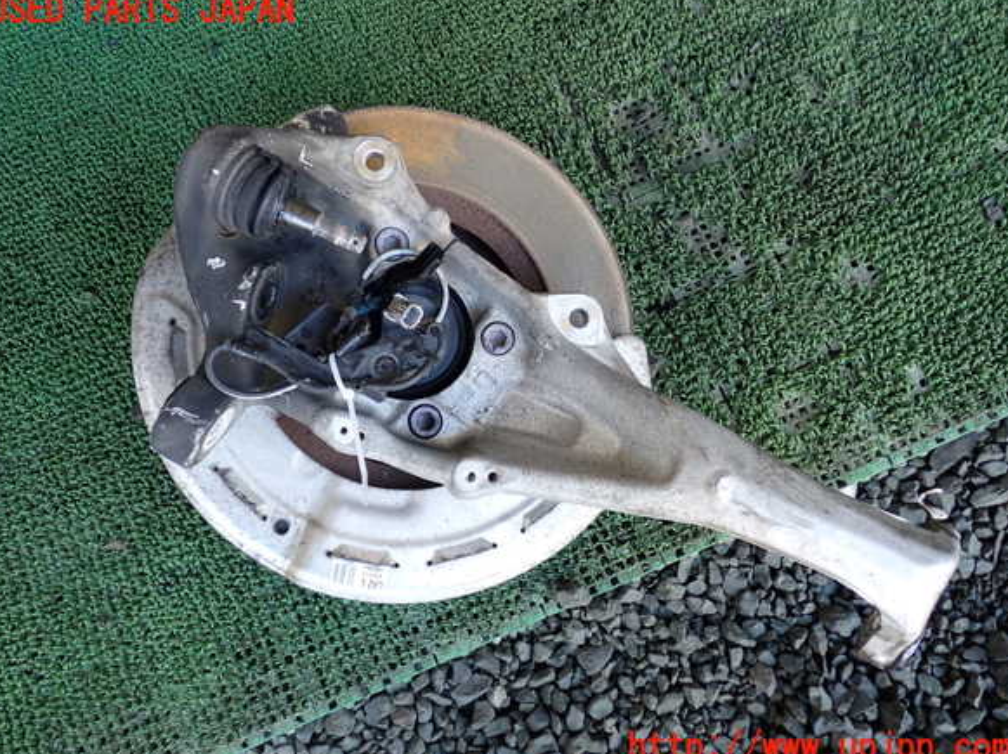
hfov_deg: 58.4
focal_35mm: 31
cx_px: 500
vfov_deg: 45.4
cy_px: 380
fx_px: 902
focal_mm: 5.4
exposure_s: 1/100
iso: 200
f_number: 2.3
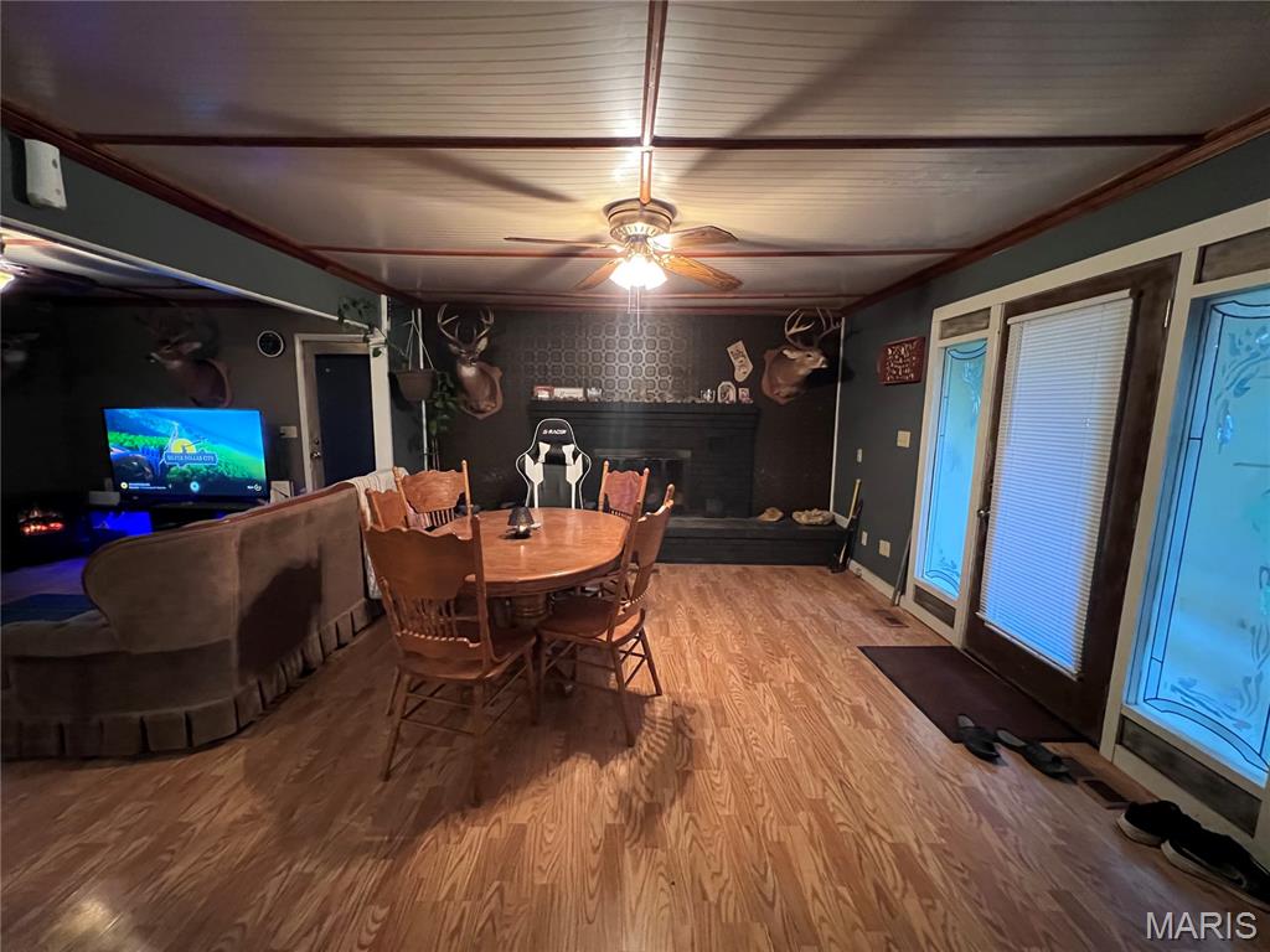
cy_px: 476
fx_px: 477
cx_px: 635
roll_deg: -0.7
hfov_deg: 106.2
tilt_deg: -8.2
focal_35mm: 13
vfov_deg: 89.9
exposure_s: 1/30
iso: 1000
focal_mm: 1.57
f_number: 1.8
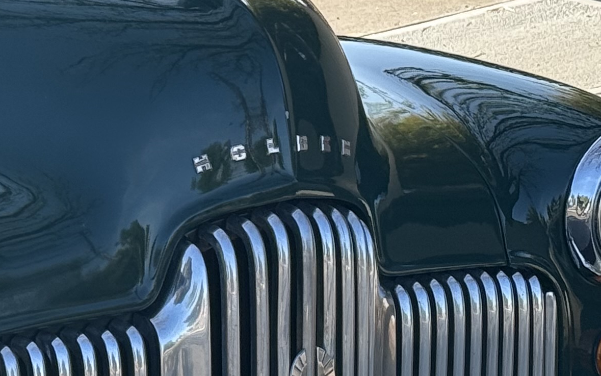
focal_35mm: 174
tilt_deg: -13.0
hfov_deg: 11.6
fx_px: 2850
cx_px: -226
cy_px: 124
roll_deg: +2.6
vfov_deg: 7.5
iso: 64
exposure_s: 1/1041
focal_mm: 6.76
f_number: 1.78
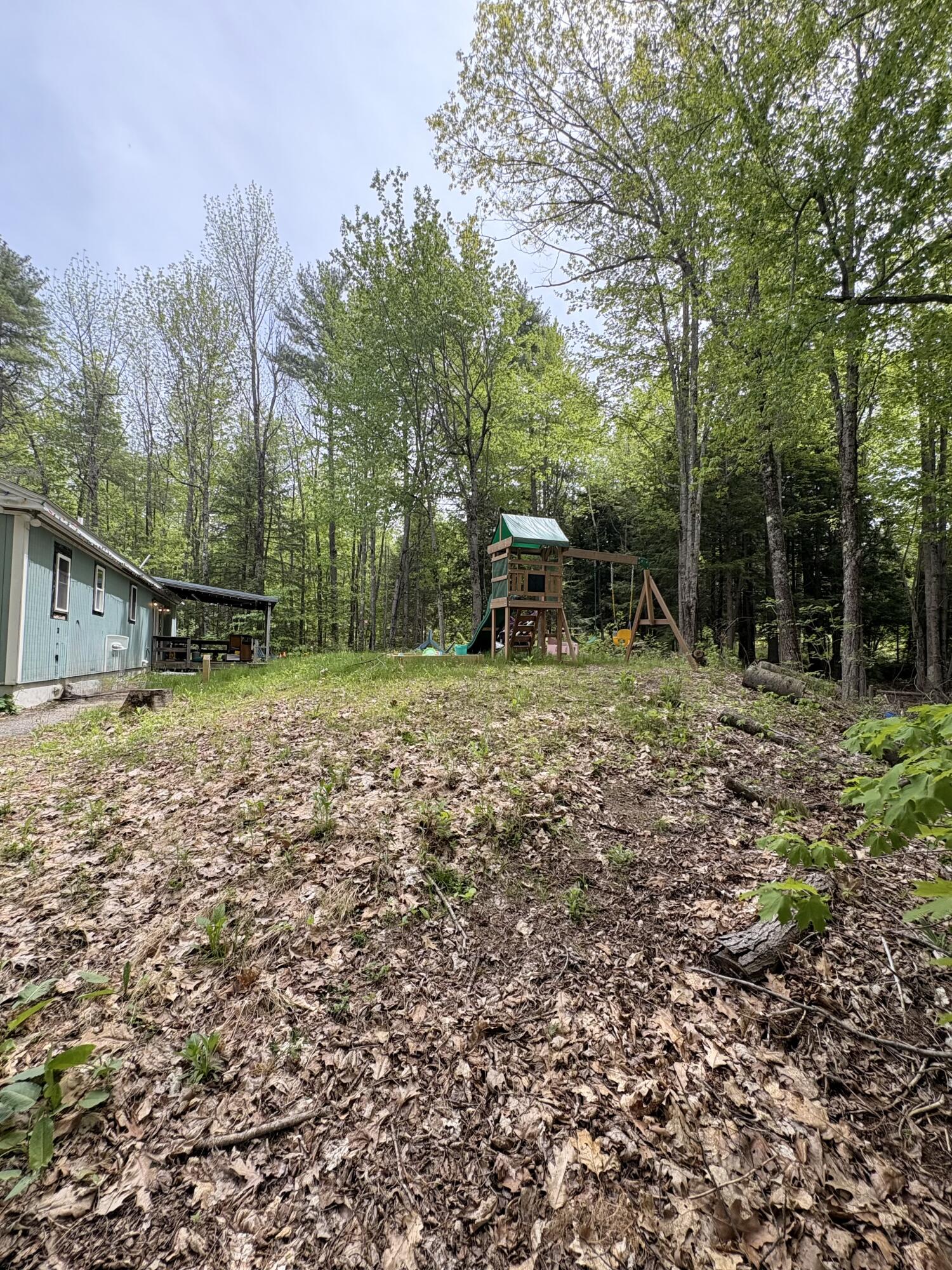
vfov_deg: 102.1
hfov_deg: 85.7
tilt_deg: +2.3
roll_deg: -1.1
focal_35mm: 14
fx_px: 513
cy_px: 635
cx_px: 476
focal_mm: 2.22
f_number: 2.2
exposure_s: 1/383
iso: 64
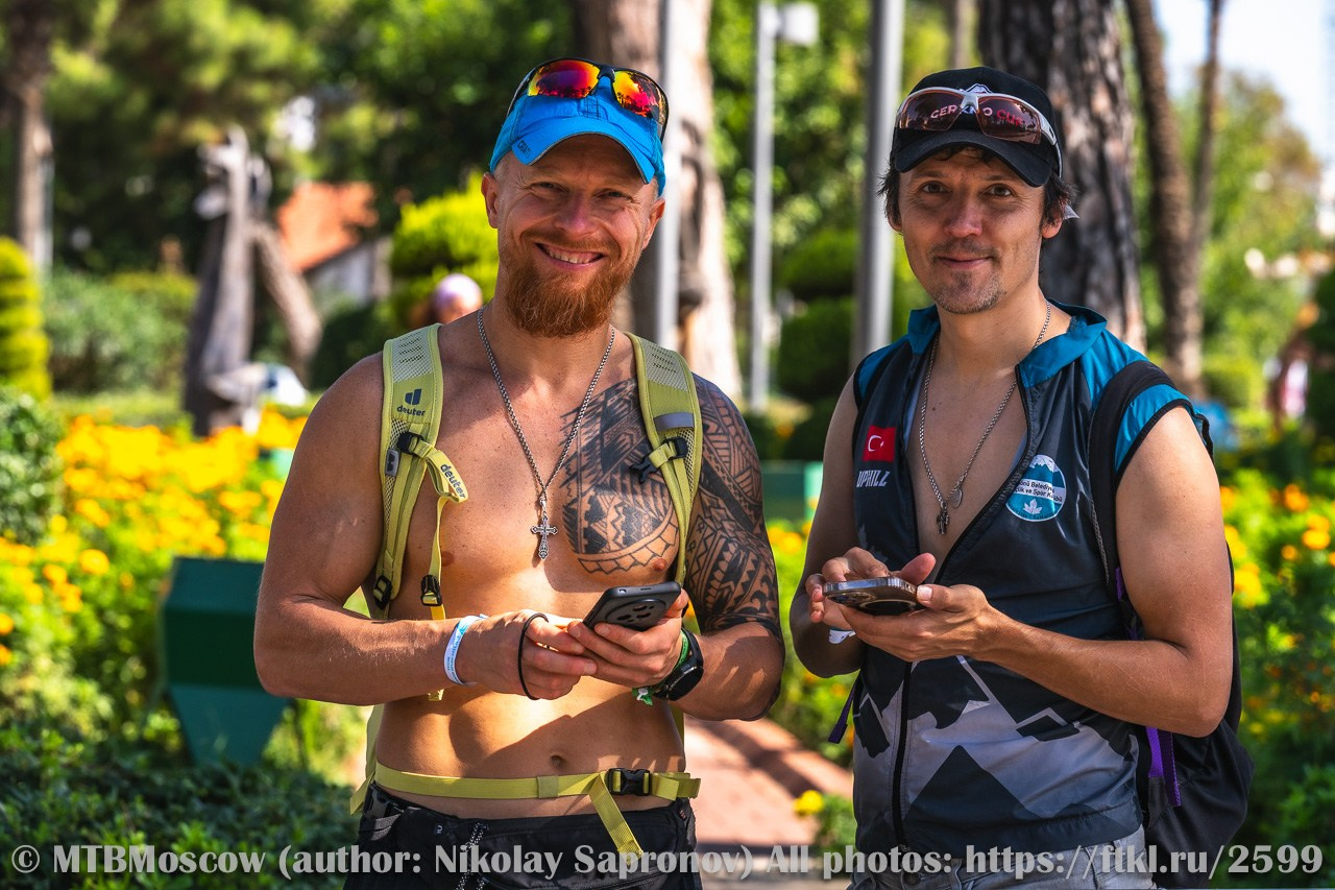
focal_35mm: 130
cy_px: 445
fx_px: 4820
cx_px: 668
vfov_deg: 10.5
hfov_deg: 15.8
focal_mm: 130
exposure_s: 1/800
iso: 320
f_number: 6.3
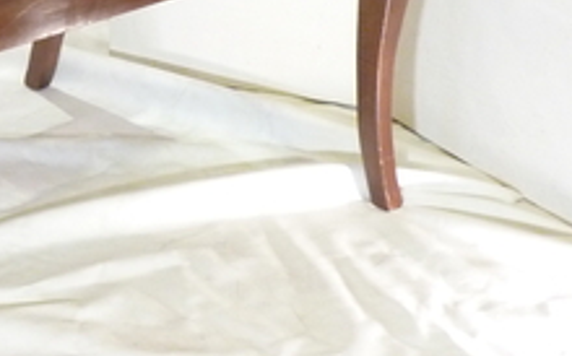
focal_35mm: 84
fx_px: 1308
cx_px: -88
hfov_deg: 22.9
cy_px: -31
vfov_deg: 15.1
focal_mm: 4.7
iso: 400
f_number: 3.4
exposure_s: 1/8
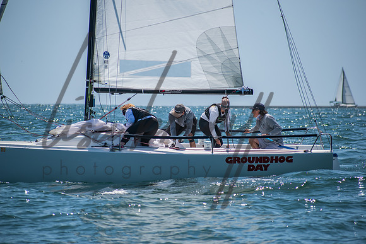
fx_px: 2974
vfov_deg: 4.7
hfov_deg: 7.0
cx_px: 183
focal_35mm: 292
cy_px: 122
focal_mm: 195
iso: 200
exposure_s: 1/1250
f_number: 6.3
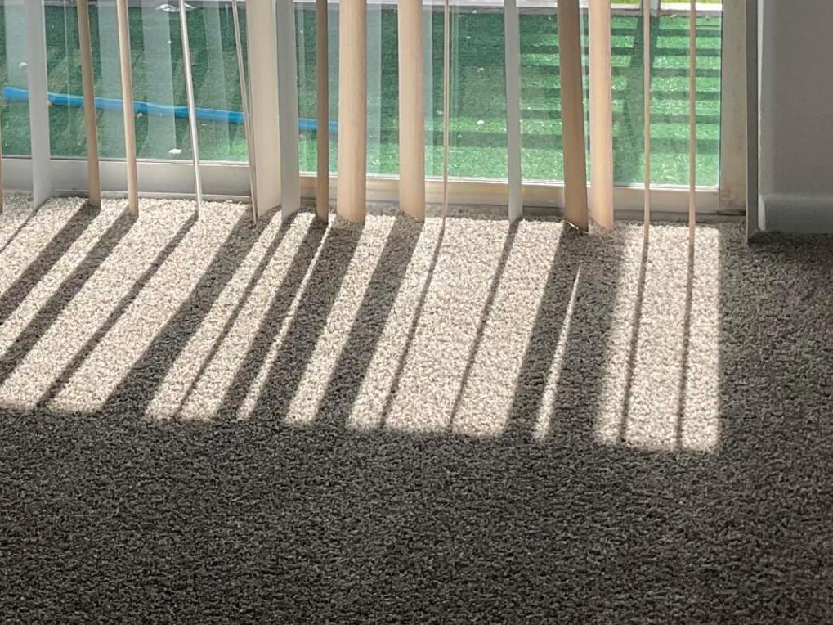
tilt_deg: -12.3
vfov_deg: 17.3
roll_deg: +1.4
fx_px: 1973
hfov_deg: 23.6
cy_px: -91
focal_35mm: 82
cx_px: 195
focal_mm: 3
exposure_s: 1/465
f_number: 1.8
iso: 16
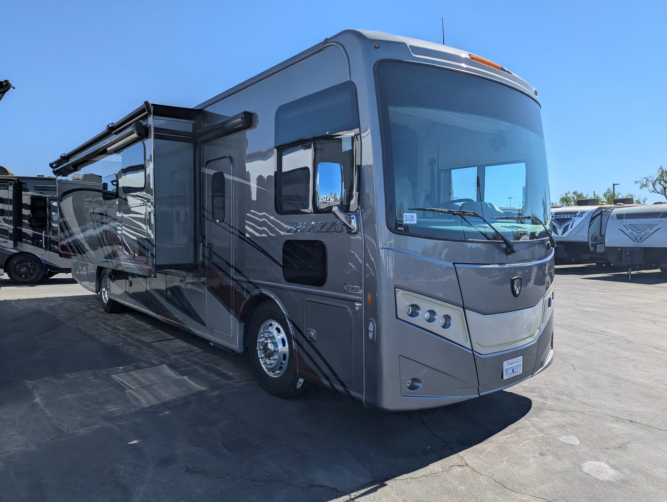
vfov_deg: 56.9
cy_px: 251
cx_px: 334
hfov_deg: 71.5
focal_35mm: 24
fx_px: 463
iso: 46
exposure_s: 1/2179
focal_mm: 6.81
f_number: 1.85
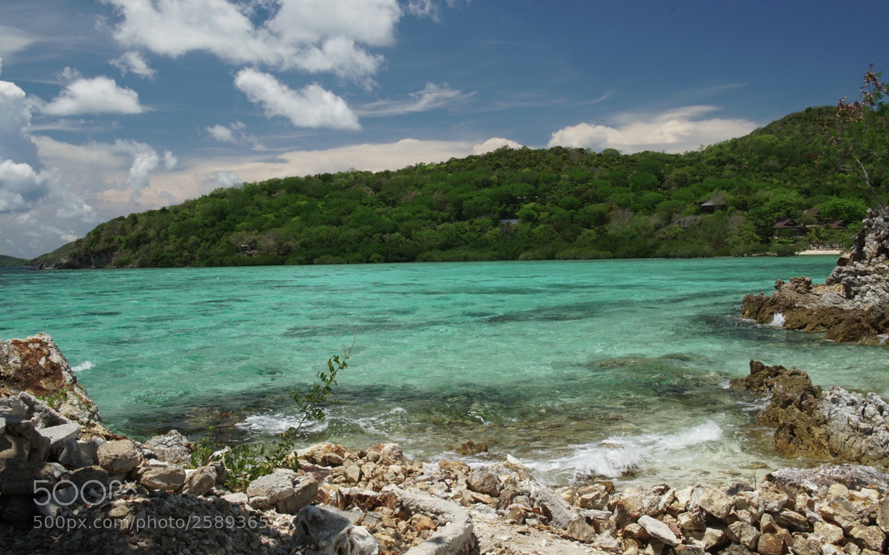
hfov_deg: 49.3
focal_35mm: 40
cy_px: 268
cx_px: 445
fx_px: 969
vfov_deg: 32.0
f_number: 22
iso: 320
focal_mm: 26
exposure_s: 1/60
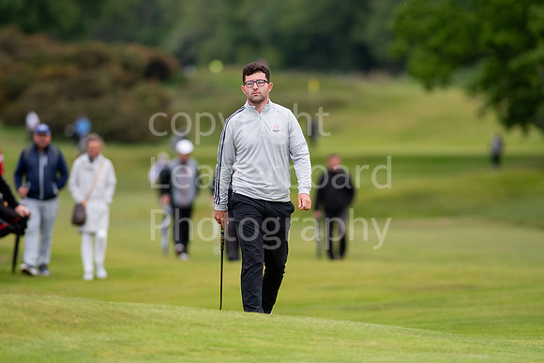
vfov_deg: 3.1
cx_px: 272
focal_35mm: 450
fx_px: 6801
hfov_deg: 4.6
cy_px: 182
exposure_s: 1/2500
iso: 800
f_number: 4
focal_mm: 300
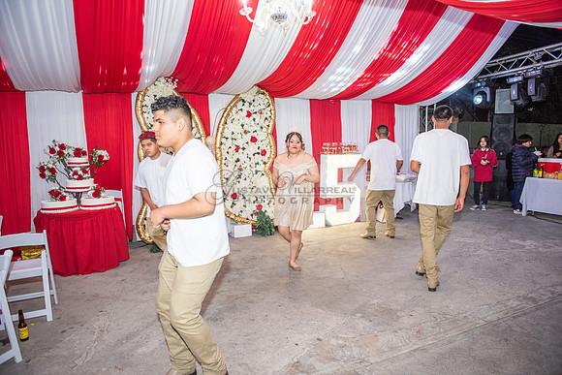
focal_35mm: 24
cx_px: 281
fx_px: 375
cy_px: 188
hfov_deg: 73.7
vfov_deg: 53.2
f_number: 3.2
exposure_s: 1/160
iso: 800
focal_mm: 24
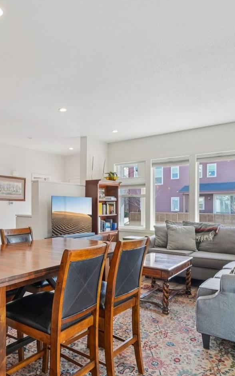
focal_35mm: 26
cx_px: 35
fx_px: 266
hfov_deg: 44.4
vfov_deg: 70.3
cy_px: 204
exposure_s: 1/10
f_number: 8
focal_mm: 10
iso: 800
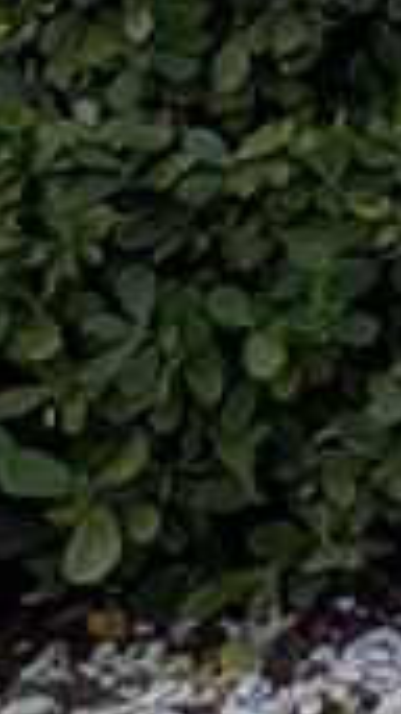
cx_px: 1506
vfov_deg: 21.3
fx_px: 1742
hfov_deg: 8.5
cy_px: -175
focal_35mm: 92
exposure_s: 1/801
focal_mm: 2.02
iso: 52
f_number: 1.7
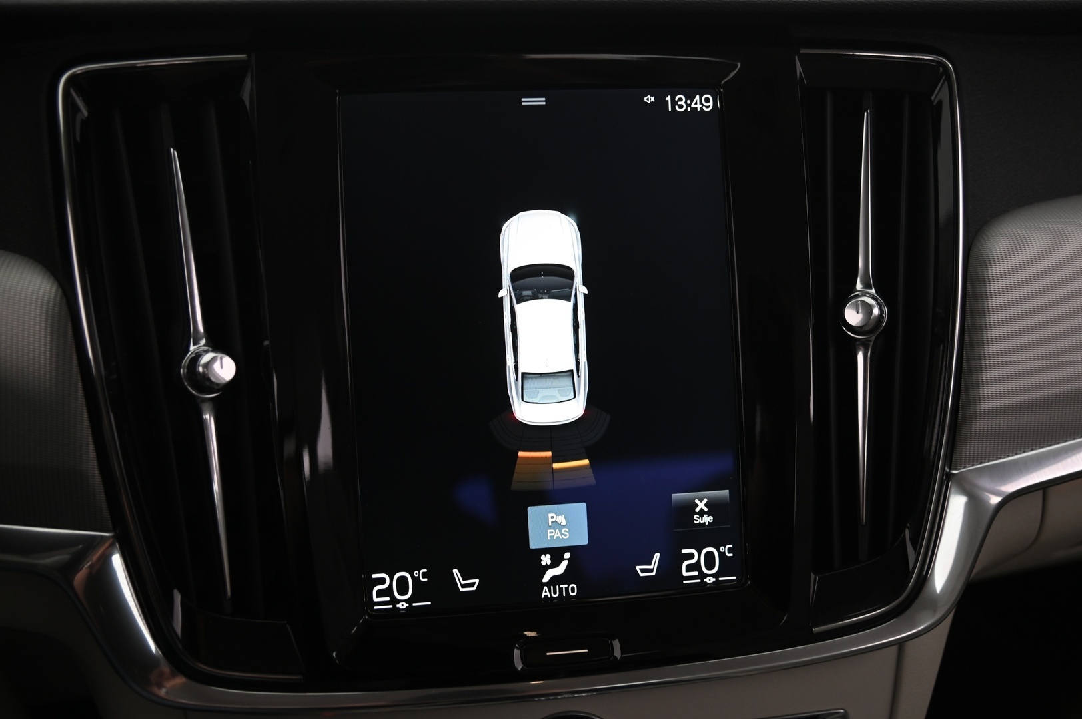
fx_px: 1141
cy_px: 360
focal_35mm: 38
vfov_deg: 35.0
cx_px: 541
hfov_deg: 50.7
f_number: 4
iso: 1250
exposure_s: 1/25
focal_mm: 38
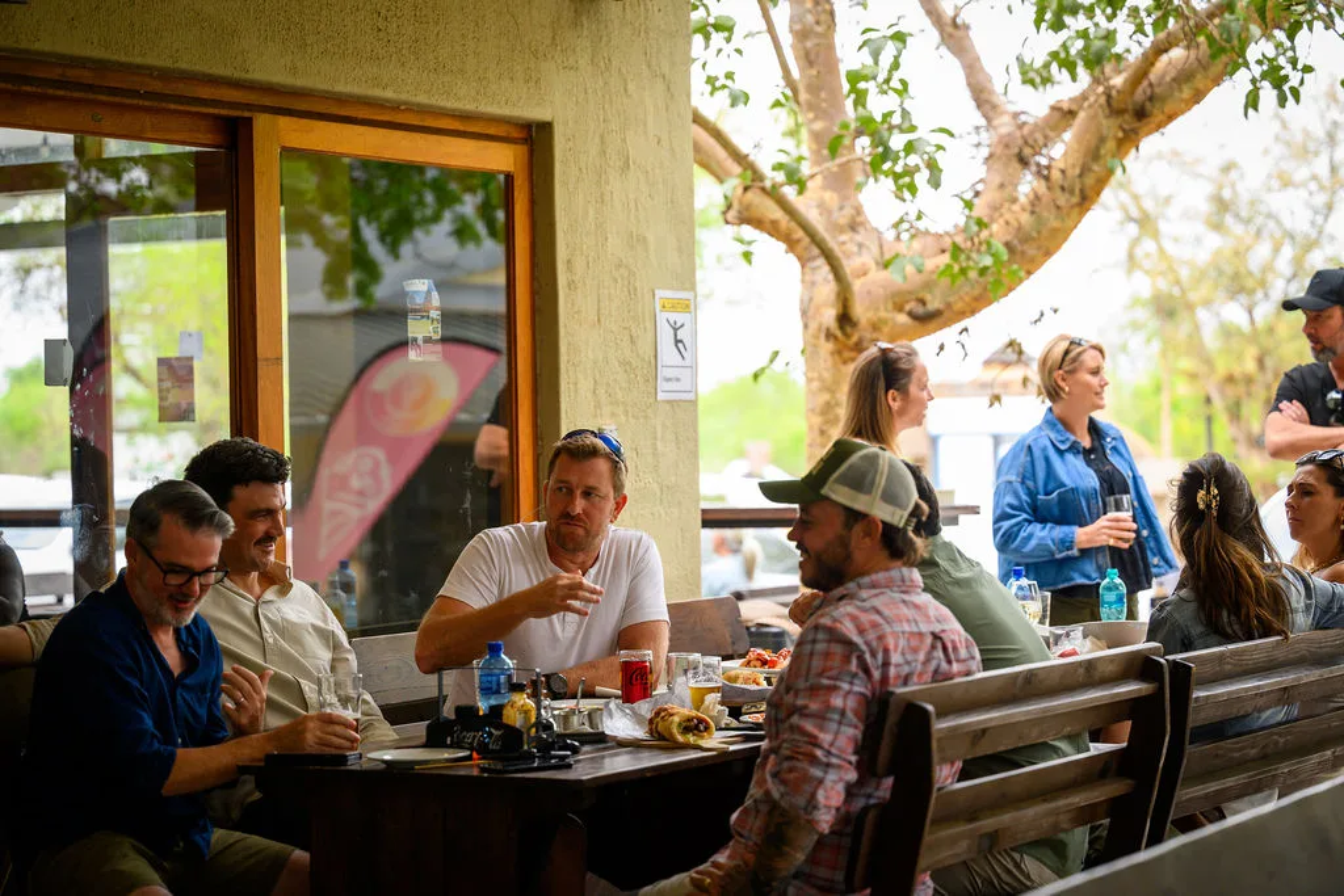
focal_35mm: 84
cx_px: 672
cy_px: 448
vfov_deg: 16.3
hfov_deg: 24.2
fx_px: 3136
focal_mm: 84
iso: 400
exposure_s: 1/200
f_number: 2.8
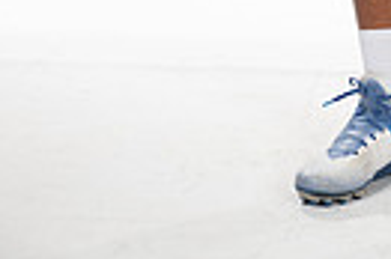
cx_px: 442
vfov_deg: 6.3
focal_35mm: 206
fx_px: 2235
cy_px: -372
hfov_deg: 9.9
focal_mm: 60
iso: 800
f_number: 7.1
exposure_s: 1/320
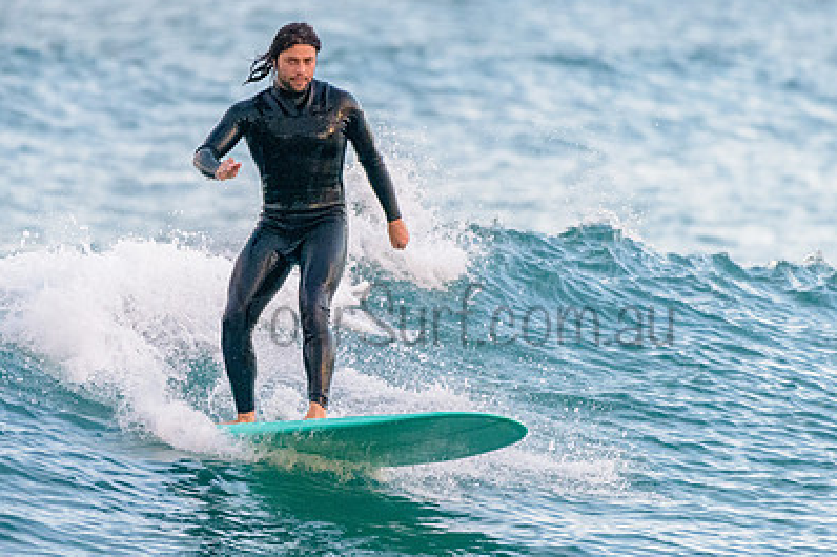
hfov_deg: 2.3
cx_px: 326
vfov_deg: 1.5
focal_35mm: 892
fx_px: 20729
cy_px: 336
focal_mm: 500
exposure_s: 1/1250
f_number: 5.6
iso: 2000
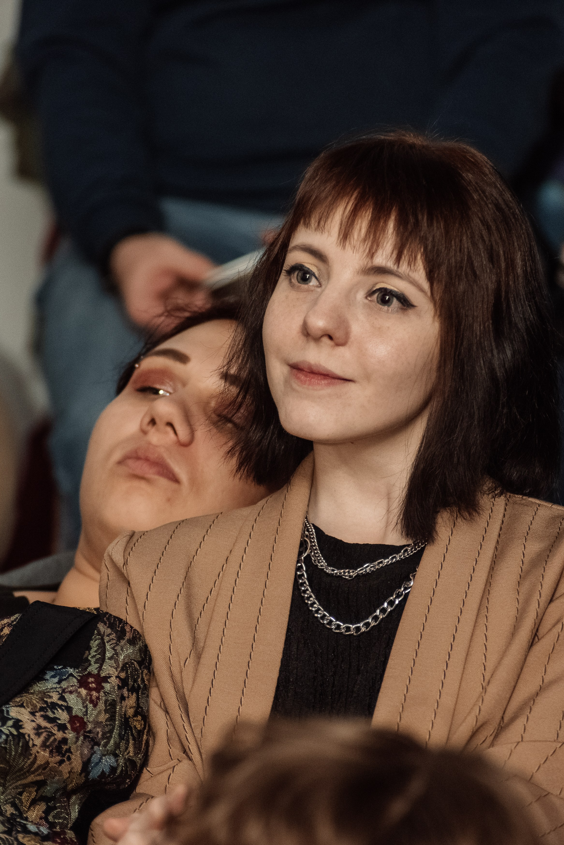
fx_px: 7802
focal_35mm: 332
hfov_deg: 4.1
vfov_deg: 6.2
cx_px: 240
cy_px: 468
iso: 500
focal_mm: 200
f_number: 4
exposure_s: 1/160
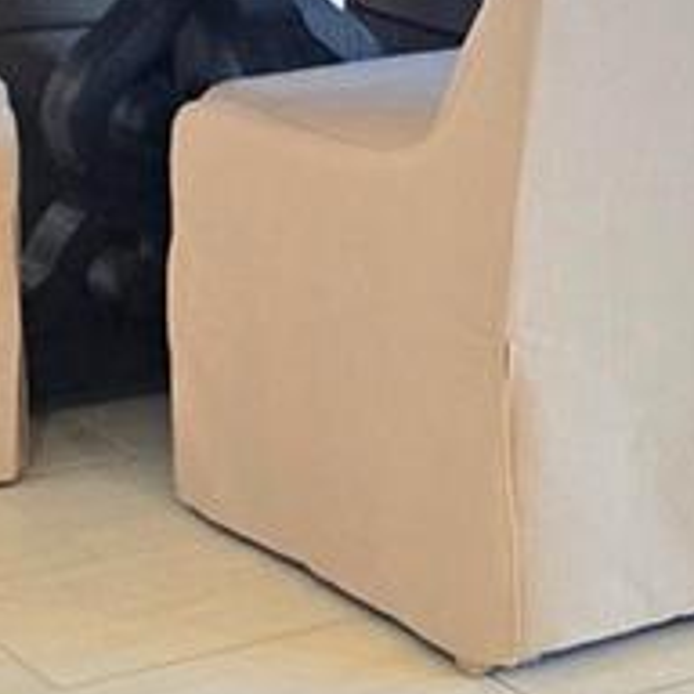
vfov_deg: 13.7
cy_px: 408
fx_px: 2881
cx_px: 318
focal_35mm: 127
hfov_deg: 13.7
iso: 320
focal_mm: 5.4
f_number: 1.8
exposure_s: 1/120
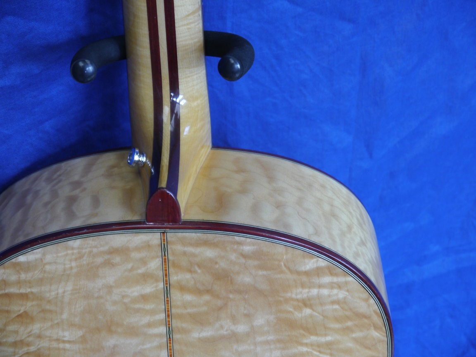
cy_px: 178
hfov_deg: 23.3
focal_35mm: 84
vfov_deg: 17.6
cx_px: 238
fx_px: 1155
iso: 800
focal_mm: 42
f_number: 5.6
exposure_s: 1/80
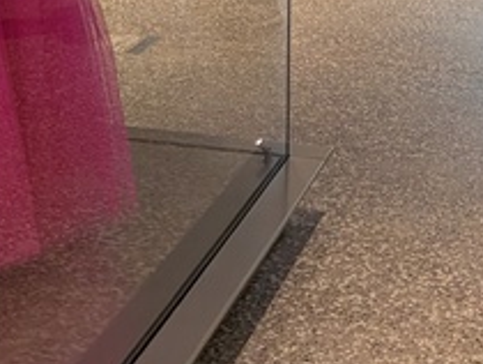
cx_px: 286
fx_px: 1397
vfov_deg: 13.9
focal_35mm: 100
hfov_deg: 19.6
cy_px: -183
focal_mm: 6.9
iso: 196
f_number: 1.68
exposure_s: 1/142
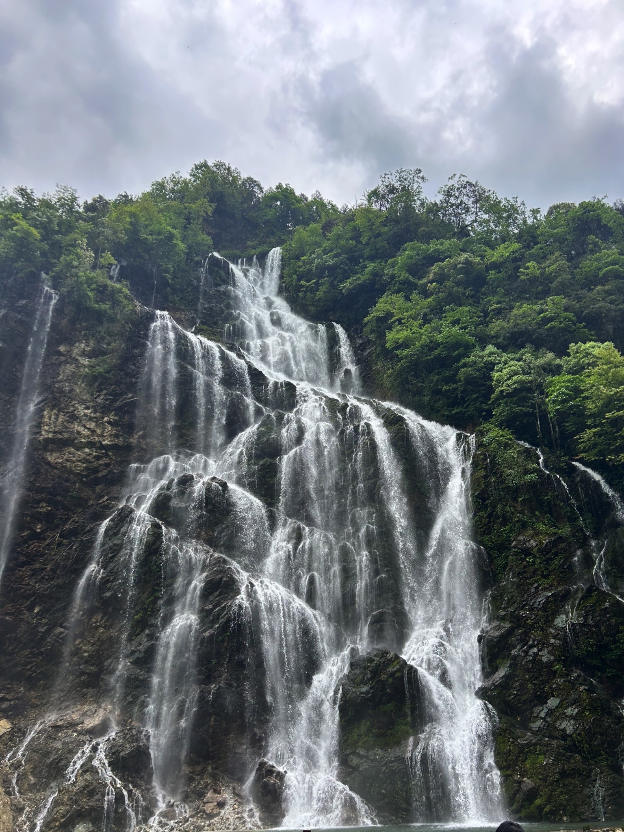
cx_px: 312
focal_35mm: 26
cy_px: 416
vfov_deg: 67.3
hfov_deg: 53.1
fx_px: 625
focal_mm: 5.7
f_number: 1.5
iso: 50
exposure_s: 1/650
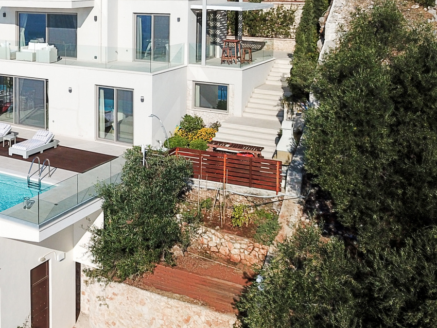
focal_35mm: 49
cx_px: 26
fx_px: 619
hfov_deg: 36.0
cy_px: 43
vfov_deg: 28.7
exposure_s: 1/3788
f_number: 2.2
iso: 100
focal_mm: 4.73
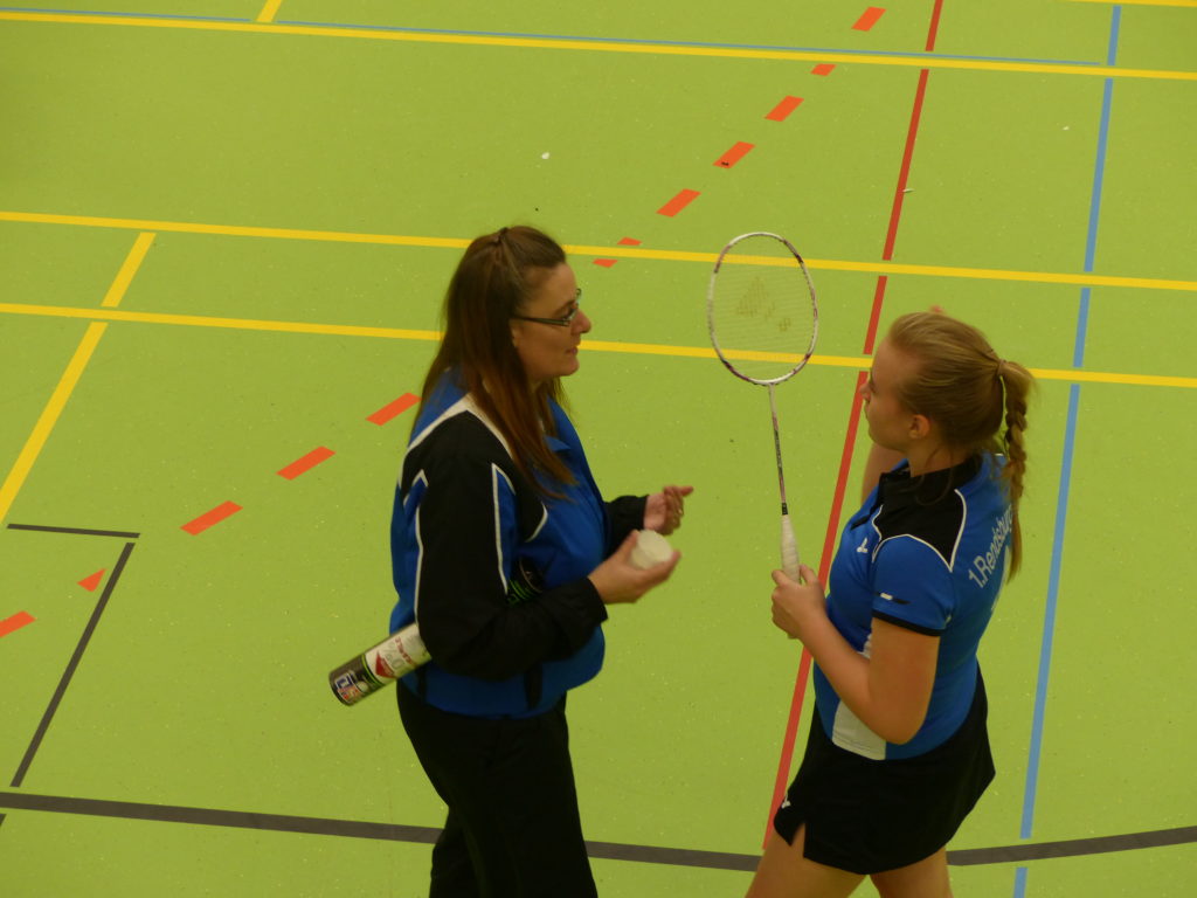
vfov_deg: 13.8
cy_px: 449
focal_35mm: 107
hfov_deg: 18.4
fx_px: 3700
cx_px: 598
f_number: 2.8
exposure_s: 1/60
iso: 200
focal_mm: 19.2
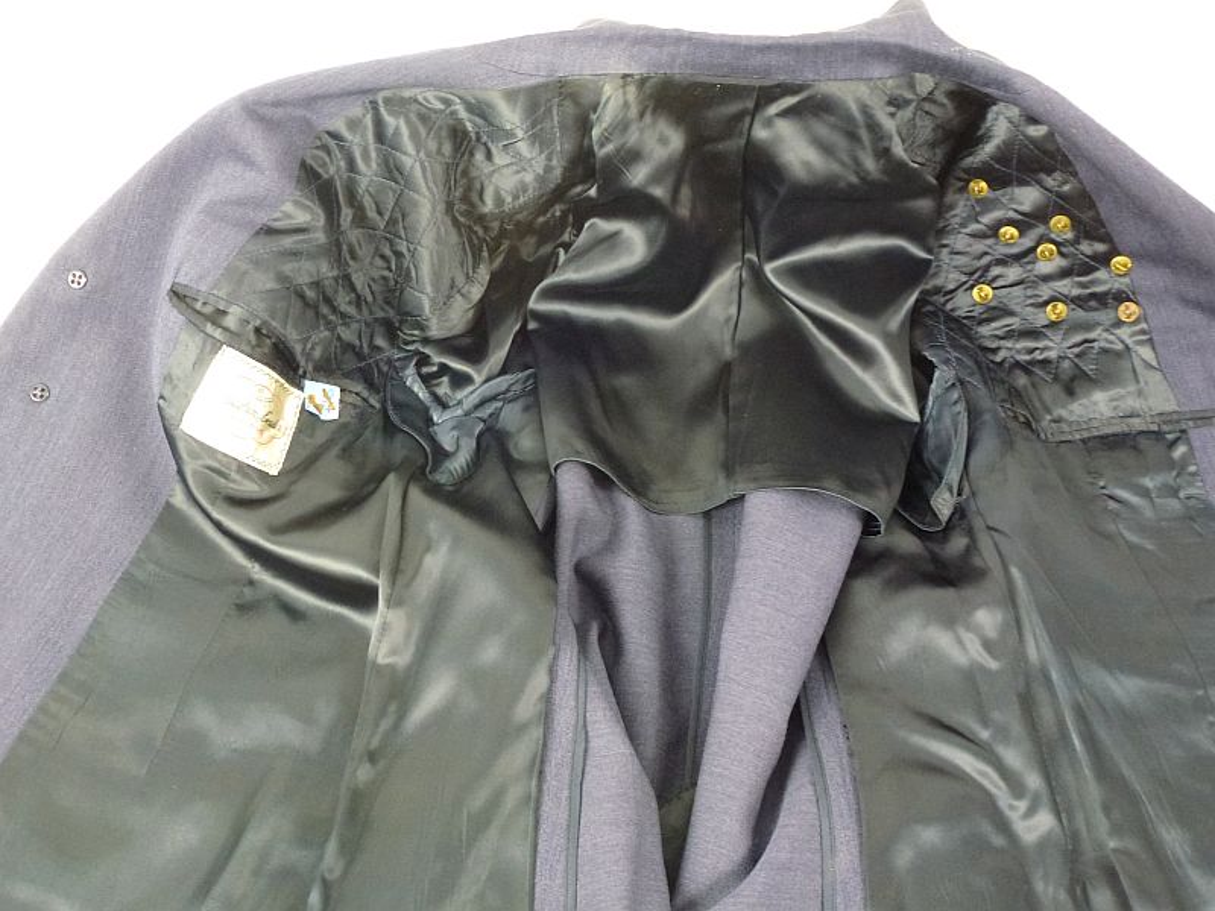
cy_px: 456
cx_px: 608
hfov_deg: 55.4
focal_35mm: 33
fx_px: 1158
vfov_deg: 42.9
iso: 400
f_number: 3.6
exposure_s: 1/30
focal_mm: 5.9
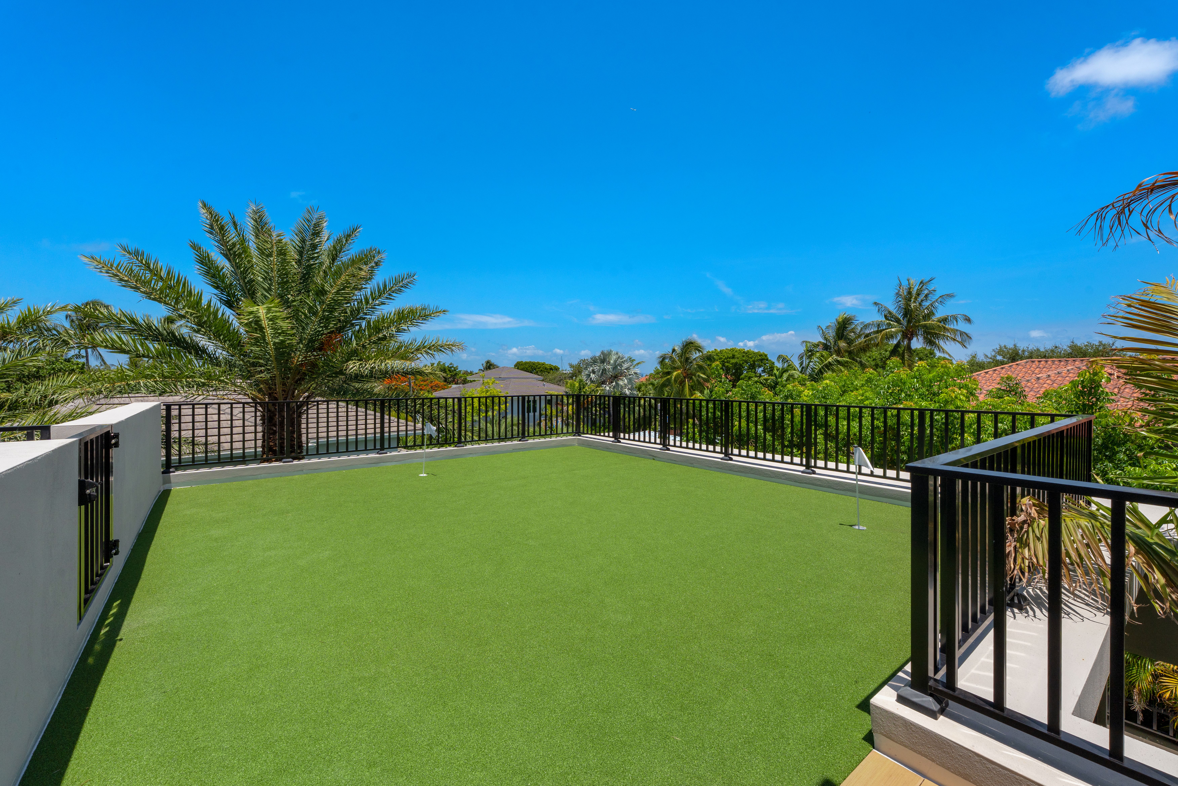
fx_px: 458
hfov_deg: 104.3
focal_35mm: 14
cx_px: 589
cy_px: 393
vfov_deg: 81.2
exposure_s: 1/640
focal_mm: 14
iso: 200
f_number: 11
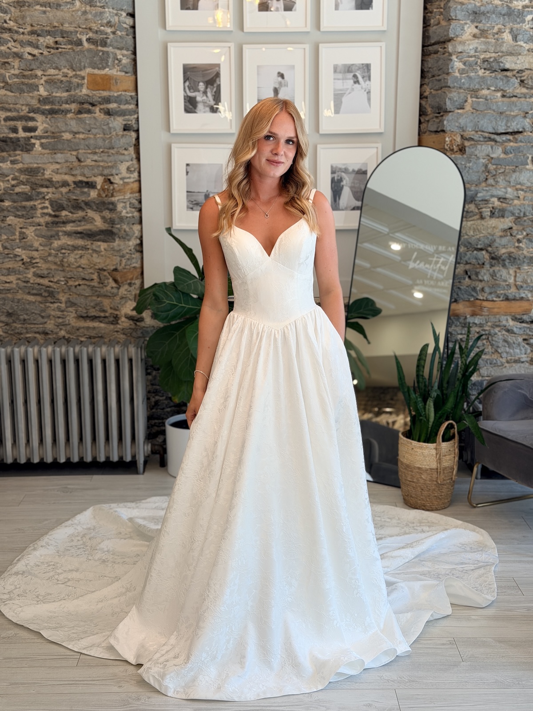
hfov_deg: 30.3
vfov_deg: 39.7
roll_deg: -0.6
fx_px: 985
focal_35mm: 48
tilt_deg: -11.4
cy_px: 356
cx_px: 266
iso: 50
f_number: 1.78
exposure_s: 1/168
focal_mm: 6.76
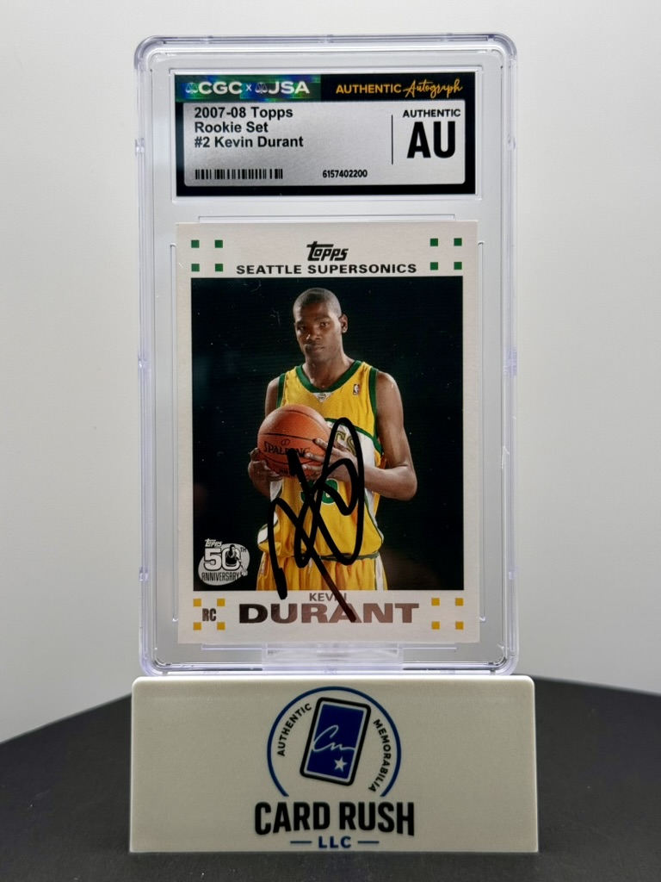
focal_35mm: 48
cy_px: 441
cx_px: 330
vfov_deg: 39.7
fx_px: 1222
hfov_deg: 30.3
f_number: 1.78
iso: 64
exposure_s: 1/236
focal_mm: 6.76
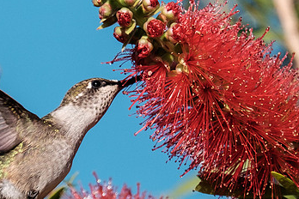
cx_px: 202
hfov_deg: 1.8
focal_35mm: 1143
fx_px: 9493
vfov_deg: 1.2
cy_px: 59
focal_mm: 200
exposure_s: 1/2000
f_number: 4.8
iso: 400
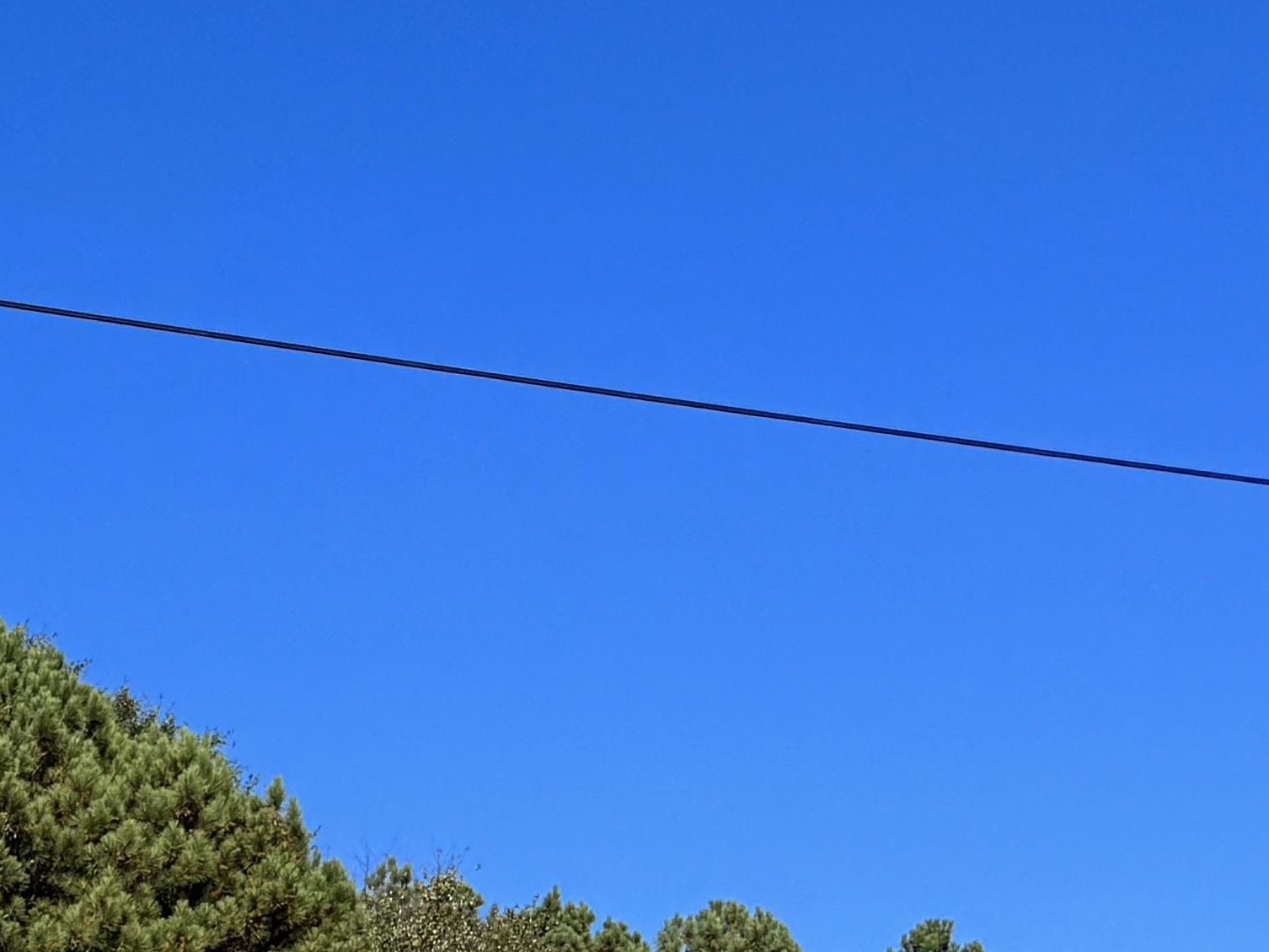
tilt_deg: +2.0
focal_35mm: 91
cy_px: 1693
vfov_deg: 14.4
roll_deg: -0.8
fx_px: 3337
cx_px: -758
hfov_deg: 18.5
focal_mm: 6.86
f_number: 1.78
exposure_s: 1/4608
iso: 80
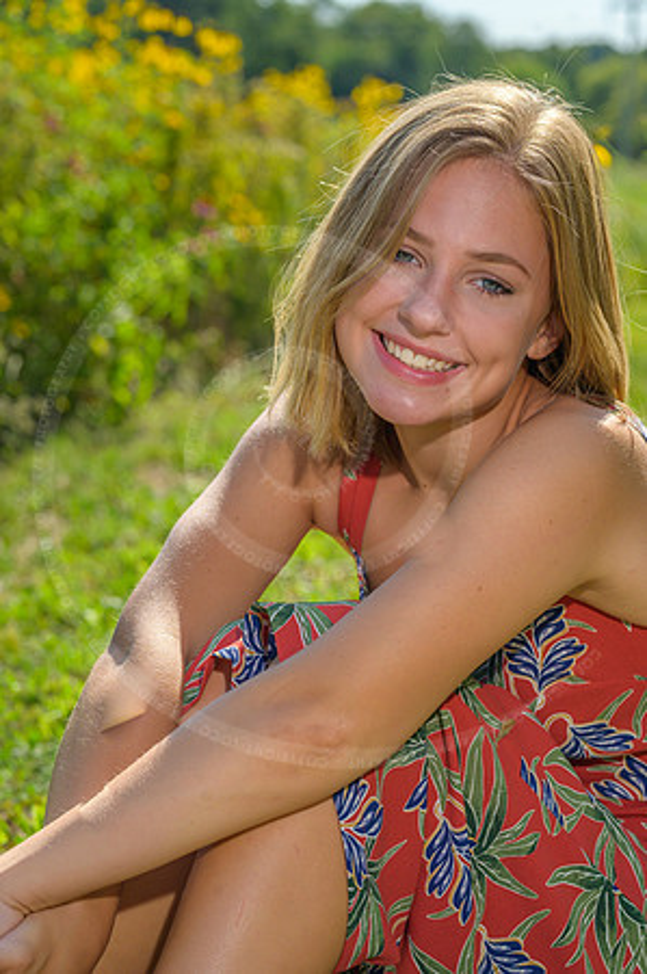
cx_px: 324
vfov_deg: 23.9
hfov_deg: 16.0
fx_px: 2297
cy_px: 487
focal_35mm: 85
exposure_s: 1/1600
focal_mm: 85
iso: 200
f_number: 5.6
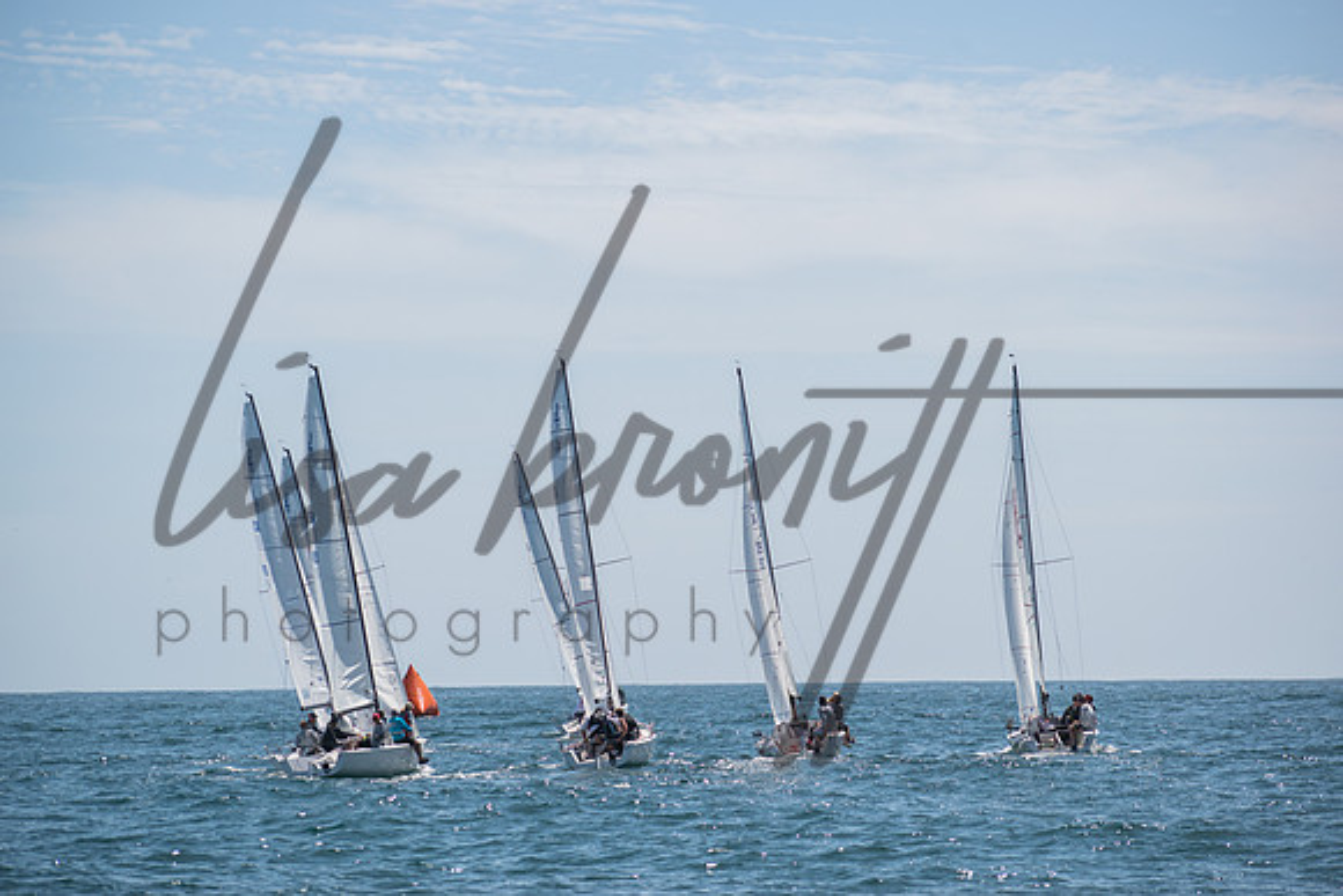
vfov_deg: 9.2
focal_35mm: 150
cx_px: 672
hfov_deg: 13.7
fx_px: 5597
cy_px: 448
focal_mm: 100
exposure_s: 1/1250
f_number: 6.3
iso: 200
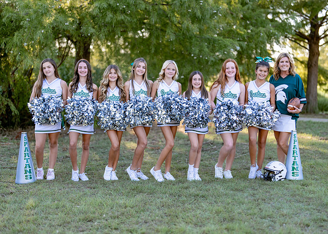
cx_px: 175
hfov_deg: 33.4
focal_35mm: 59
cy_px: 114
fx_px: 547
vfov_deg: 24.2
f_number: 1.2
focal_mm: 50
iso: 100
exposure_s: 1/1000
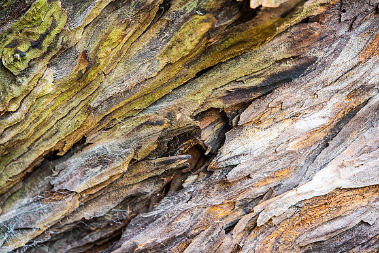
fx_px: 632
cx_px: 190
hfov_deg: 33.4
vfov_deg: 22.6
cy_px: 126
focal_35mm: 60
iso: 800
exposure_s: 1/80
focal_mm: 60
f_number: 4
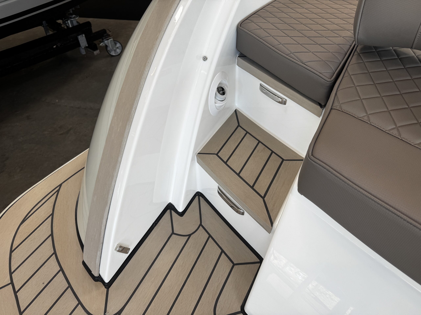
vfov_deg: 56.8
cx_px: 210
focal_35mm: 24
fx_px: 292
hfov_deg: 71.6
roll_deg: +0.5
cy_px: 158
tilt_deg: -43.9
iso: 50
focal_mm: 6.76
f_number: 1.78
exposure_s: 1/136
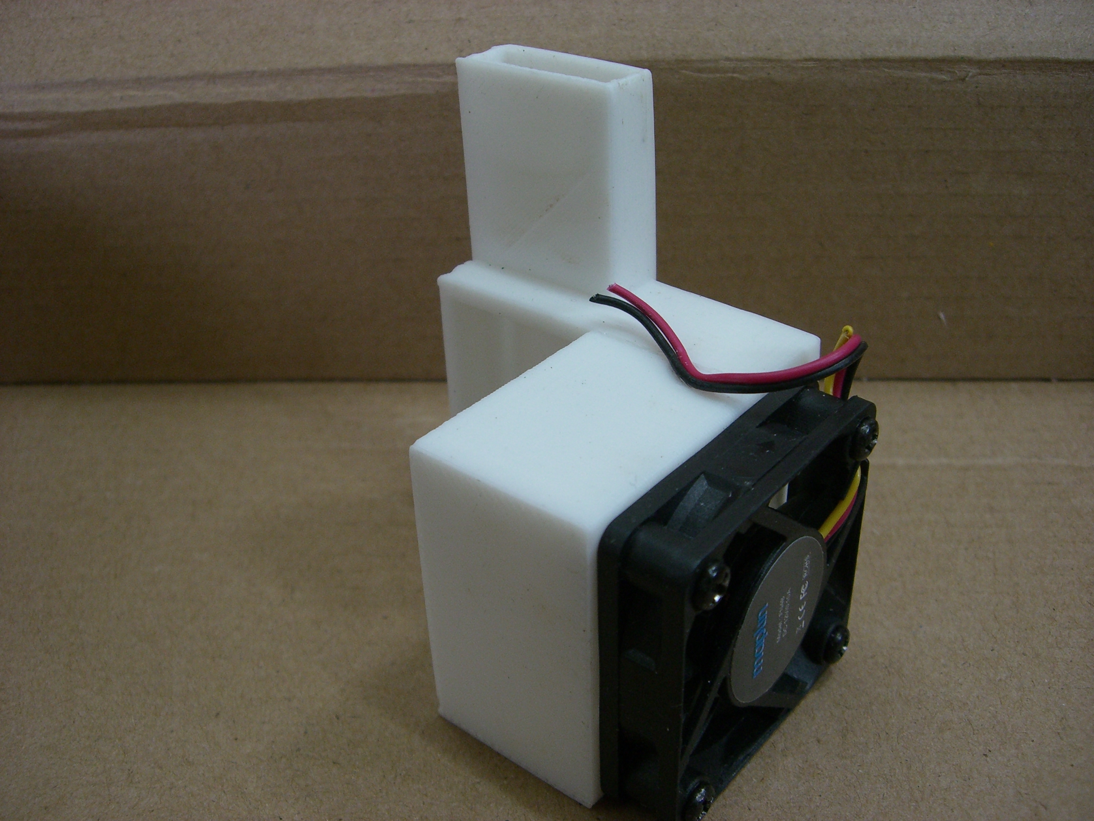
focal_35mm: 38
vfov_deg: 37.7
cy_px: 410
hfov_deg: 49.0
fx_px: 1201
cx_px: 547
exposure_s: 1/160
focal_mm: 6.2
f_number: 2.7
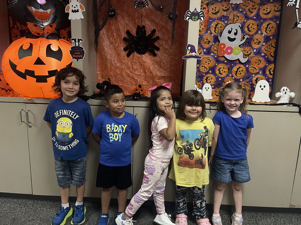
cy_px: 112
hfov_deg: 69.4
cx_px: 150
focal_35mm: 25
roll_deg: -1.0
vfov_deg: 54.9
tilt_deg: -12.2
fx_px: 217
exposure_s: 1/60
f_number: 1.6
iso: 400
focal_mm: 5.1
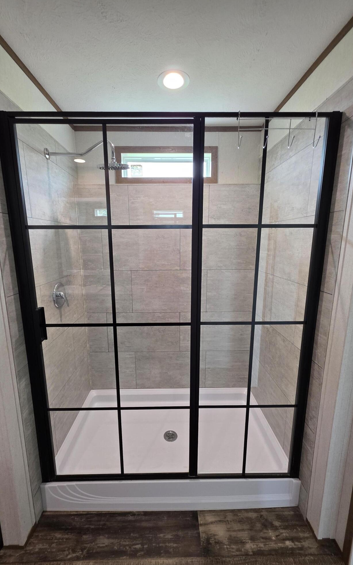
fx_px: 216
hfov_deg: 78.6
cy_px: 284
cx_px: 170
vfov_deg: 105.3
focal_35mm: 14
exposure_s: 1/120
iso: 160
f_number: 1.9
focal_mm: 2.2
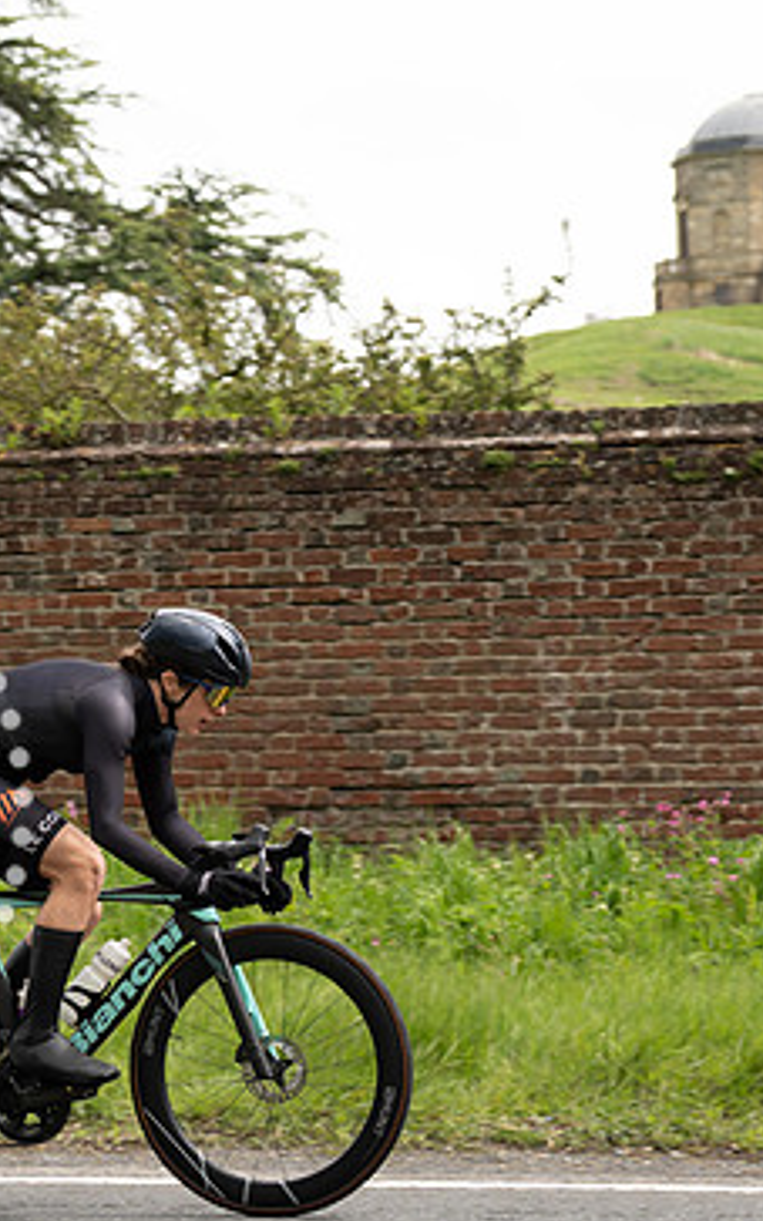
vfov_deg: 15.9
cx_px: 238
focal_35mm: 131
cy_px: 720
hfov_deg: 10.0
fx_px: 4357
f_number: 4.5
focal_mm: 70
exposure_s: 1/1000
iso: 400
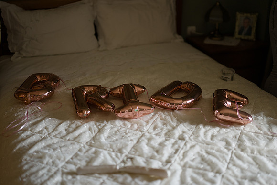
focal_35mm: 50
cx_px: 138
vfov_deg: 27.0
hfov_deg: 39.6
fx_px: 385
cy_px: 92
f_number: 1.2
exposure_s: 1/320
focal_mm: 50
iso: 400
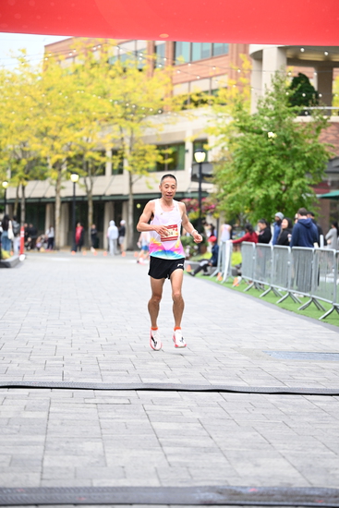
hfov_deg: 14.3
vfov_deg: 21.2
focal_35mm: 96
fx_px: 1355
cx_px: 170
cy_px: 254
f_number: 2.8
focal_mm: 96
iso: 1250
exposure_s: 1/1600
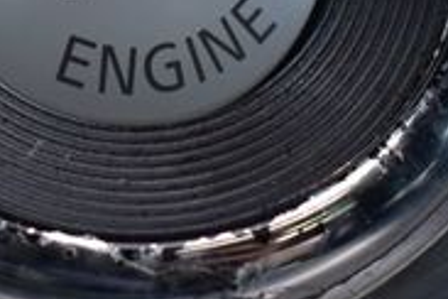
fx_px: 2476
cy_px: -81
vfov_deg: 6.8
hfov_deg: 10.3
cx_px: 193
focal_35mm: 199
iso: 400
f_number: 9
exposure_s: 1/100
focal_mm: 38
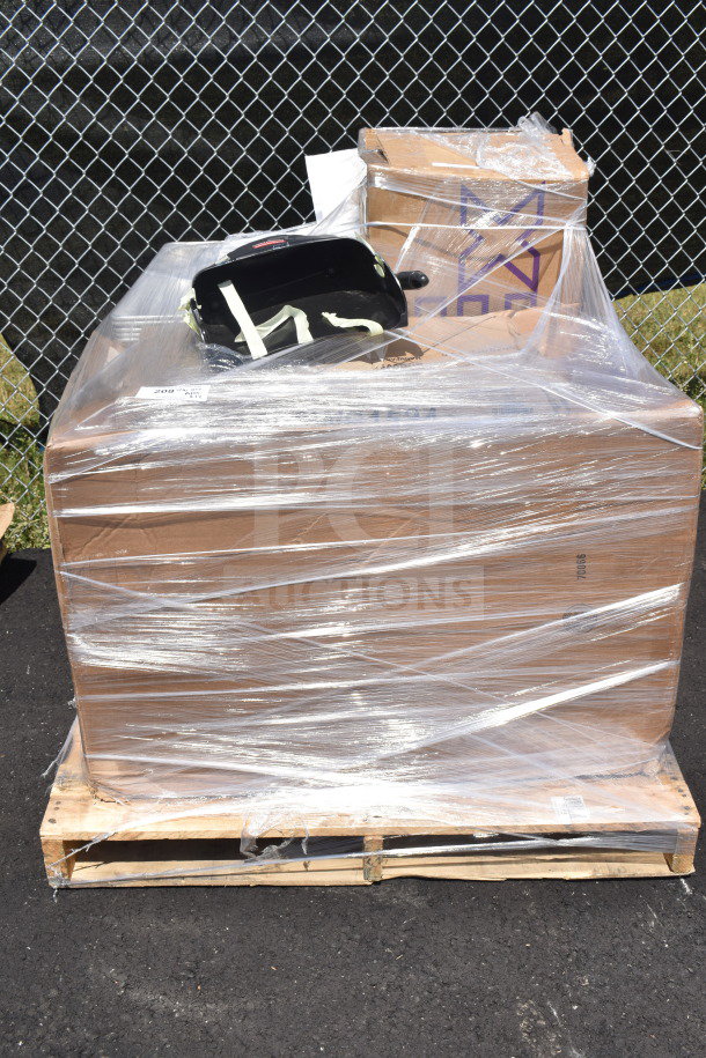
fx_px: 1147
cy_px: 529
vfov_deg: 49.6
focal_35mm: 39
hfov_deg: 34.2
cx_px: 353
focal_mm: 26
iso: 200
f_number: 9
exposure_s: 1/500
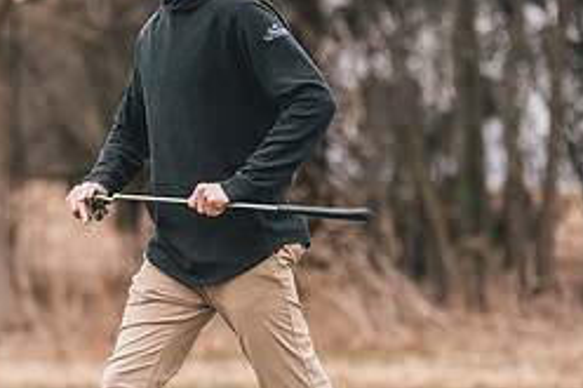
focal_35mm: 378
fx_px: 6117
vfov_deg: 3.6
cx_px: 167
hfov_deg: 5.5
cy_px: 222
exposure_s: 1/3200
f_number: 2.8
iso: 640
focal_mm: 150
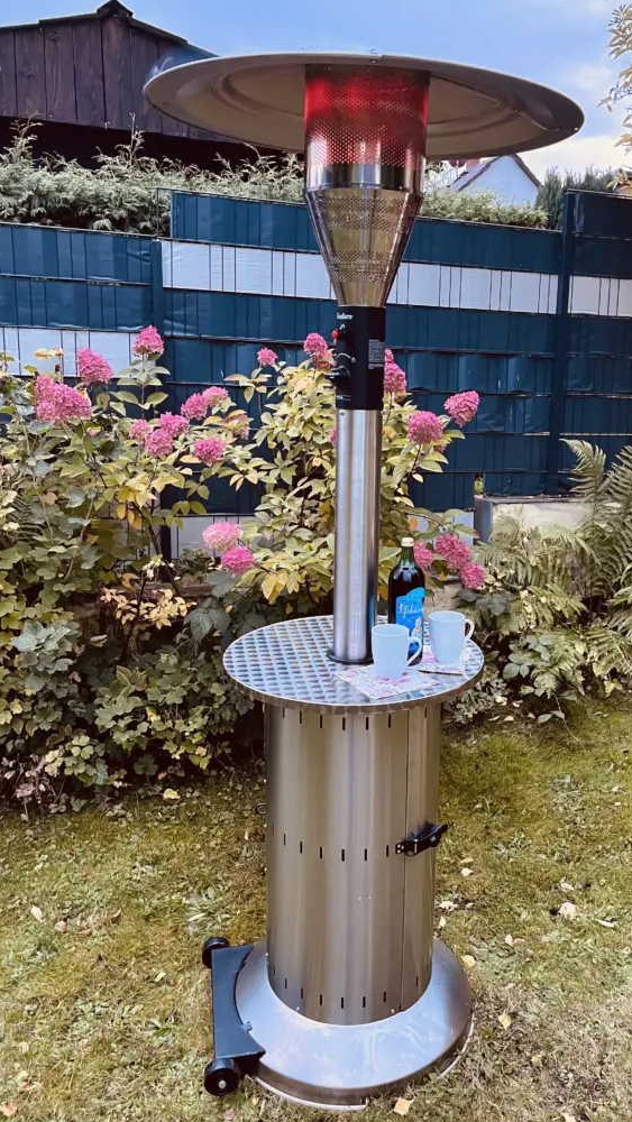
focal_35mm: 29
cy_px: 558
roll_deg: -0.9
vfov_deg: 66.1
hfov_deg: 40.0
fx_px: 863
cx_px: 378
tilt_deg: -11.3
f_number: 1.6
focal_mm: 5.1
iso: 500
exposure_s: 1/60
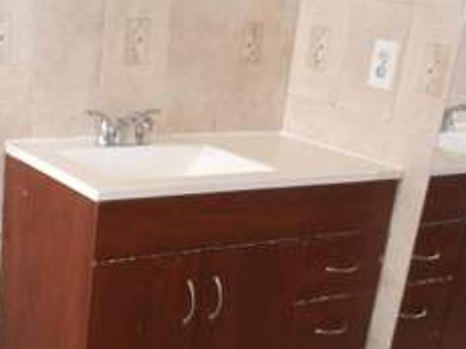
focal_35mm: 56
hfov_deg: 33.0
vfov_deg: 26.0
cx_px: 71
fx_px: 753
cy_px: 229
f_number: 3.5
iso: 160
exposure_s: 1/45
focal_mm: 4.9
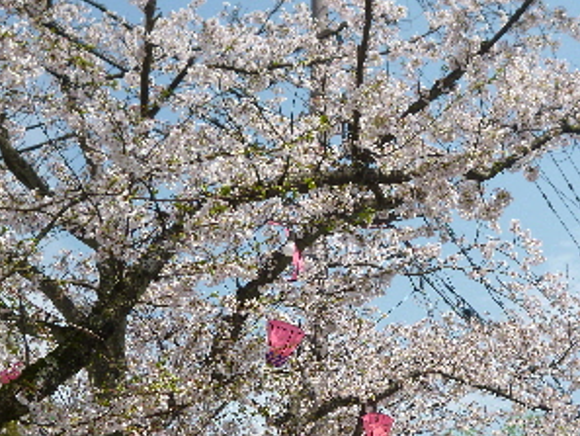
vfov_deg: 21.1
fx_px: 1157
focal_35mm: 69
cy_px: 345
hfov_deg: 28.1
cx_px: 344
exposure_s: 1/1000
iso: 100
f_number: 3.1
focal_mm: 7.3
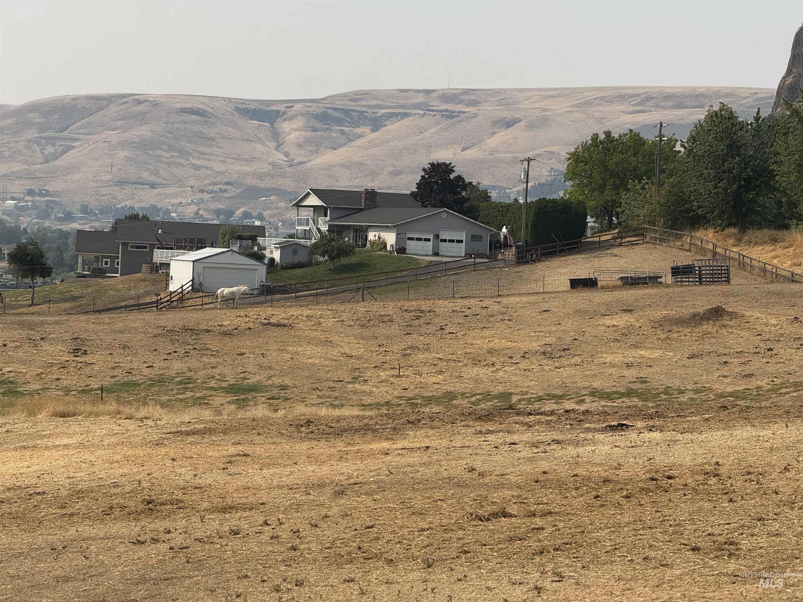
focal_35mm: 120
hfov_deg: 16.4
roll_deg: -3.3
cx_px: 402
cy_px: 301
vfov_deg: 12.3
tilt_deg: +0.1
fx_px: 2784
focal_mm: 15.66
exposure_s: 1/2358
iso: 50
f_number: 2.8
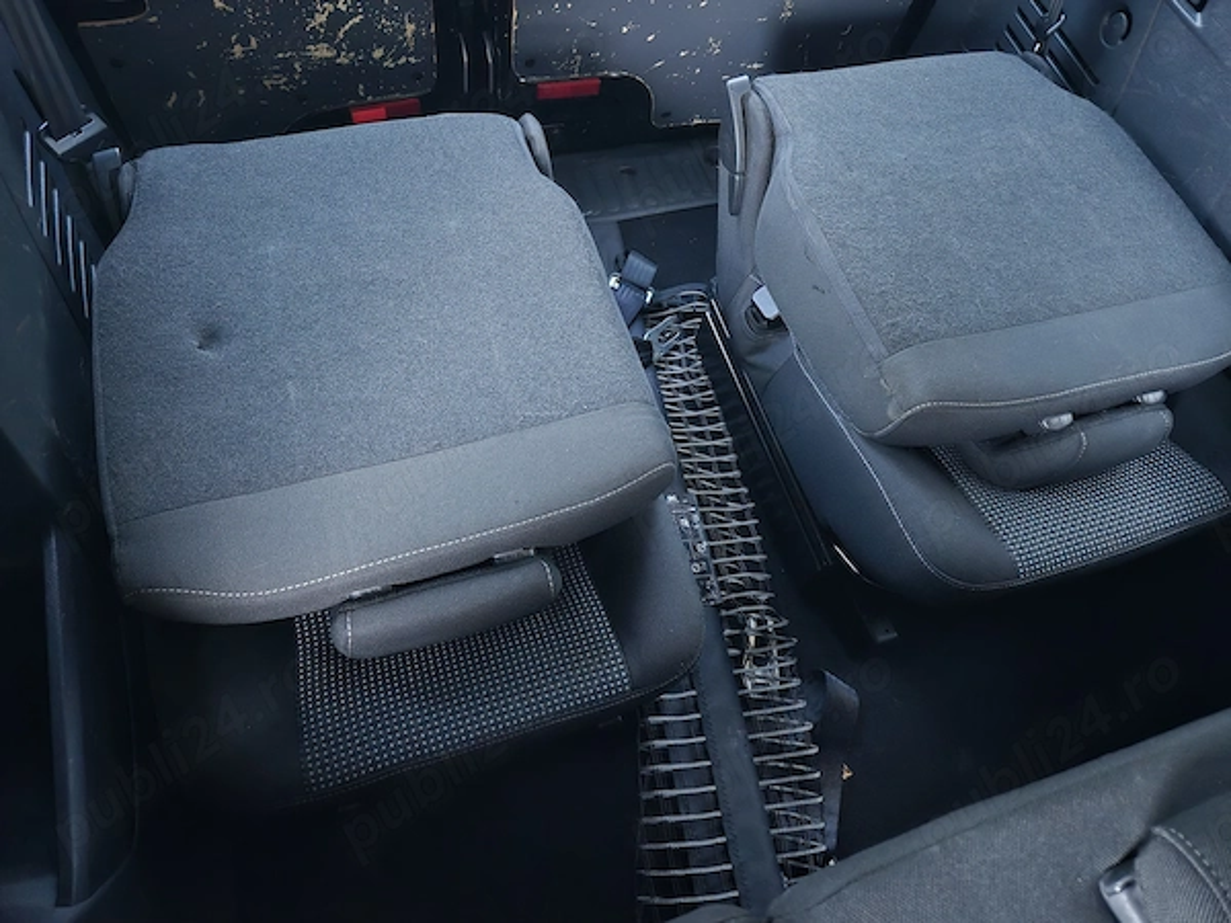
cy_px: 462
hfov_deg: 73.9
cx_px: 616
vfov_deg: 58.9
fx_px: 818
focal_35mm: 23
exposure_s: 1/16.7
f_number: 1.8
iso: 3200
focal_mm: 5.4
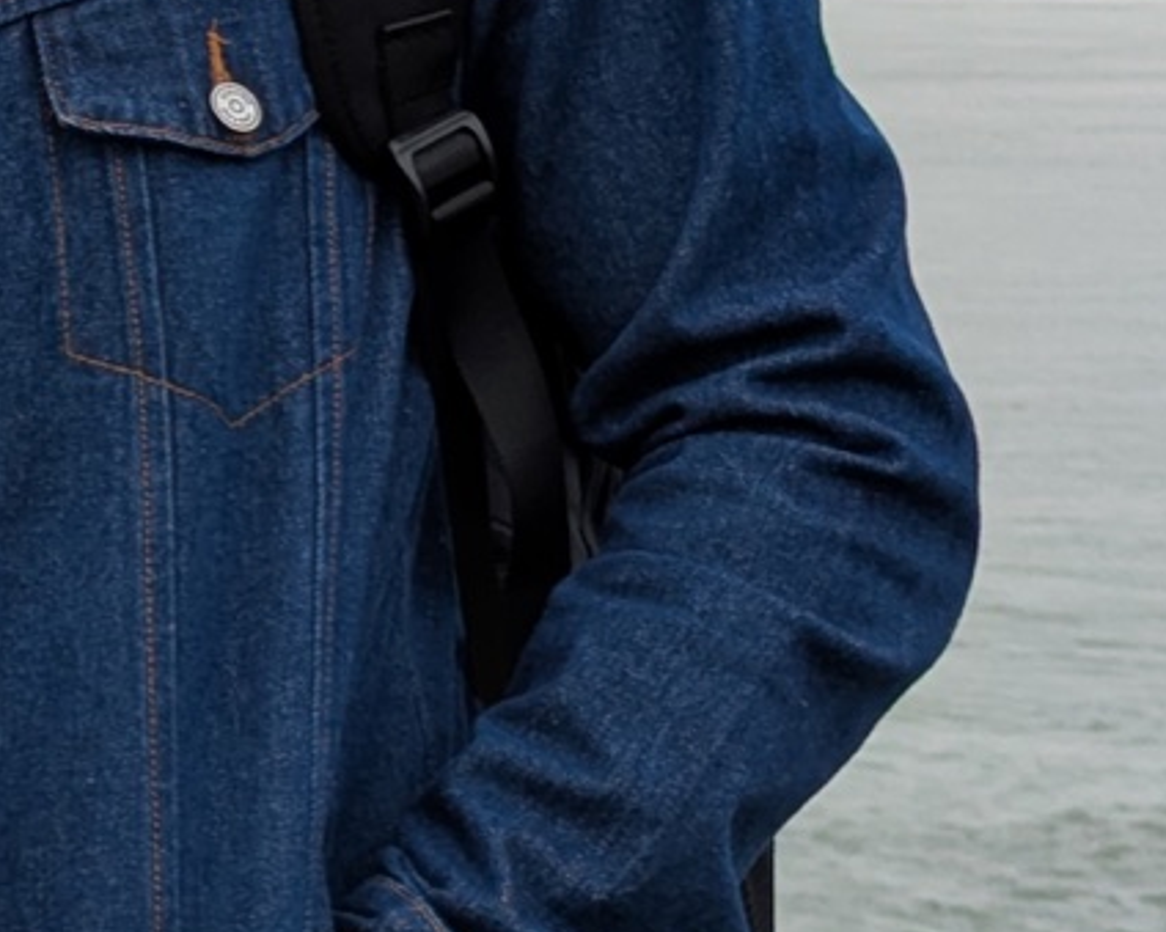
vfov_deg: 7.4
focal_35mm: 199
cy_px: -1174
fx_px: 6866
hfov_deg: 9.4
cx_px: -650
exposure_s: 1/335
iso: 86
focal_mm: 6.81
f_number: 1.85
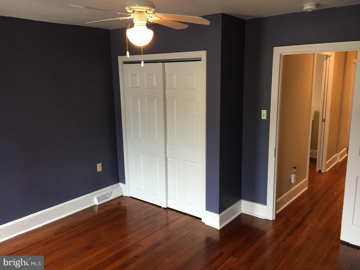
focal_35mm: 29
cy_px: 135
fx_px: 302
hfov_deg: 61.7
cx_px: 180
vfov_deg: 48.2
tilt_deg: -11.2
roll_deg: +1.4
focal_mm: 4.15
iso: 64
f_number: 2.2
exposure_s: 1/30
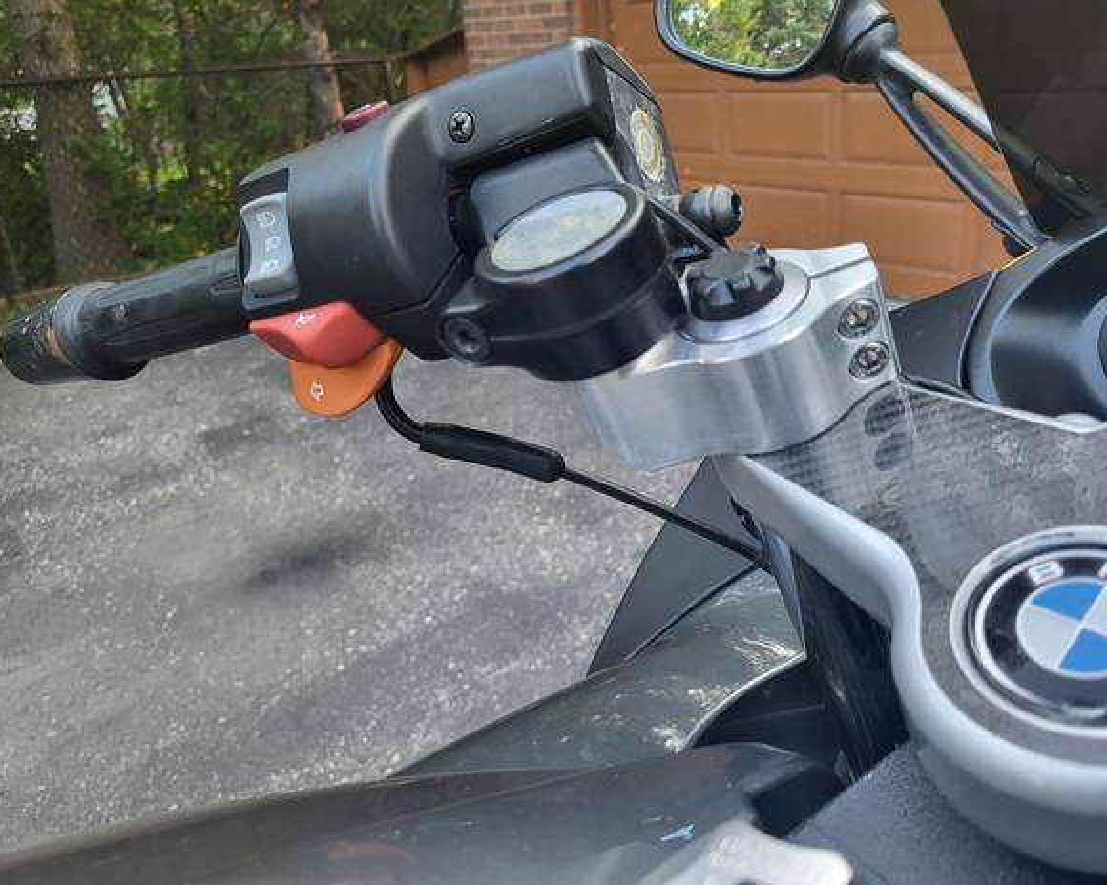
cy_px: 439
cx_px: 603
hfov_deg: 62.1
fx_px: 917
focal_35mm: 28
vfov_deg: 51.5
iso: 125
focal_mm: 5.4
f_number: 1.8
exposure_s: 1/120
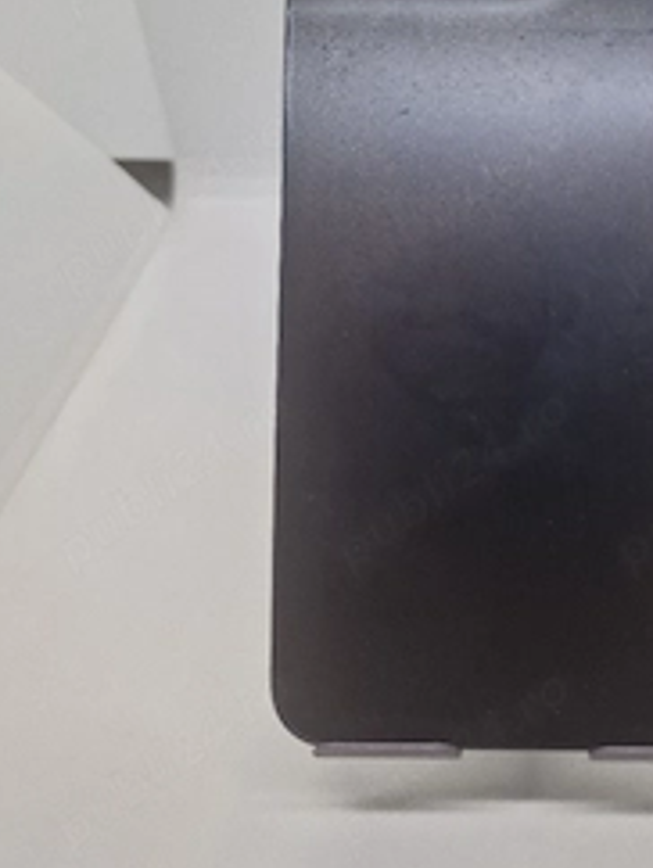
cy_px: 244
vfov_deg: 47.5
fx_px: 954
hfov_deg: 36.5
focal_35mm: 38
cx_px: 524
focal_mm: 6.4
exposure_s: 1/182
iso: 64
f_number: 1.8
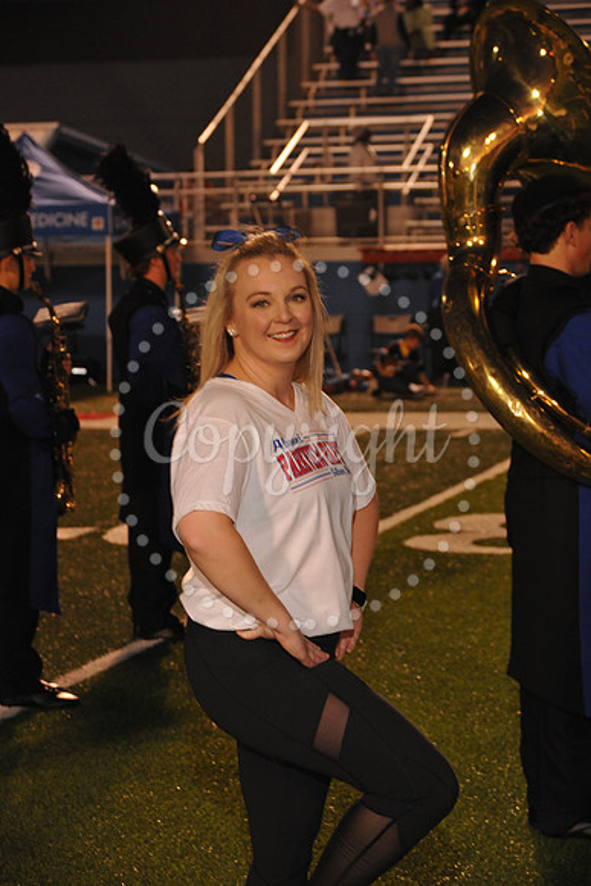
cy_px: 443
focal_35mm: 75
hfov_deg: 18.2
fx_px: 1846
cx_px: 296
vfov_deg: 27.0
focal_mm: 75
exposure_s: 1/90
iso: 1600
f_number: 6.7
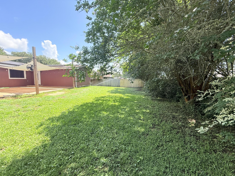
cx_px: 118
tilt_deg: -4.5
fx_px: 95
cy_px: 88
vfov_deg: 85.7
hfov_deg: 102.1
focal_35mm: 14
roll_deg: +0.1
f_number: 2.2
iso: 64
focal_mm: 2.22
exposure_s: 1/579
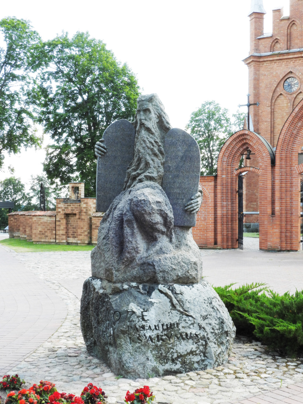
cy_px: 220
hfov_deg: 30.3
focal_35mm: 48
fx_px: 560
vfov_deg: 39.6
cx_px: 151
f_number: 7.1
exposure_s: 1/50
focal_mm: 7.9
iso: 100
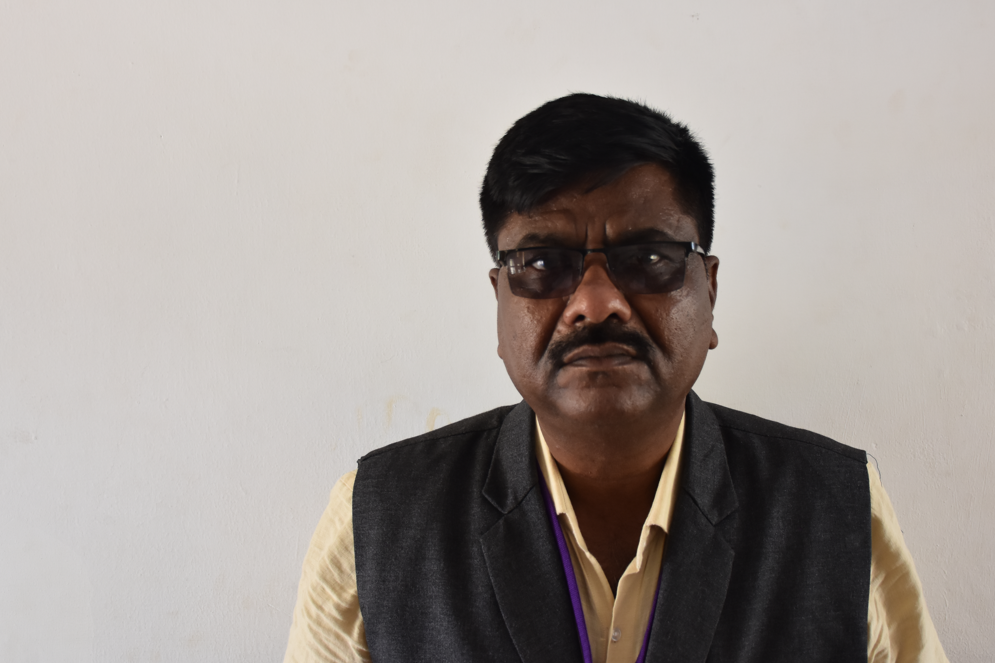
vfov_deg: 26.0
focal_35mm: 52
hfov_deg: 38.2
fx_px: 1437
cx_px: 535
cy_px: 336
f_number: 4
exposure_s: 1/60
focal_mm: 30
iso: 640
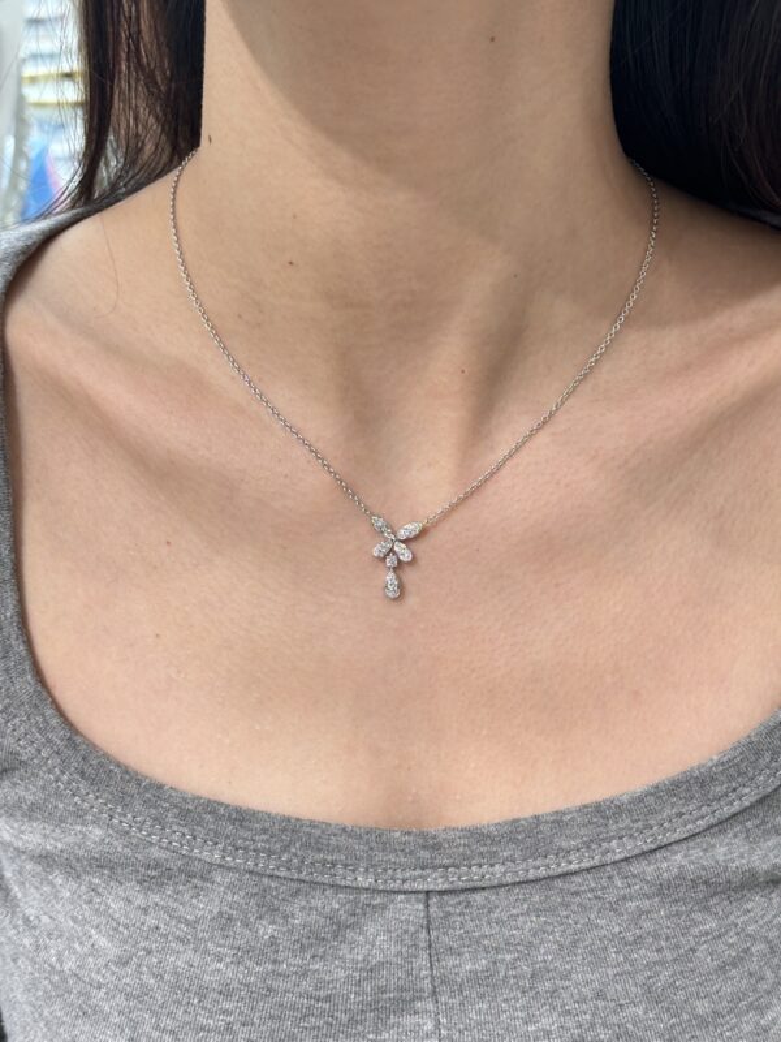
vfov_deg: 36.8
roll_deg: +1.3
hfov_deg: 28.0
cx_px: 390
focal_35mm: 52
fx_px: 1564
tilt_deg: -27.4
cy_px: 521
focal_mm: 5.96
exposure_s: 1/100
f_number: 1.6
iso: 50
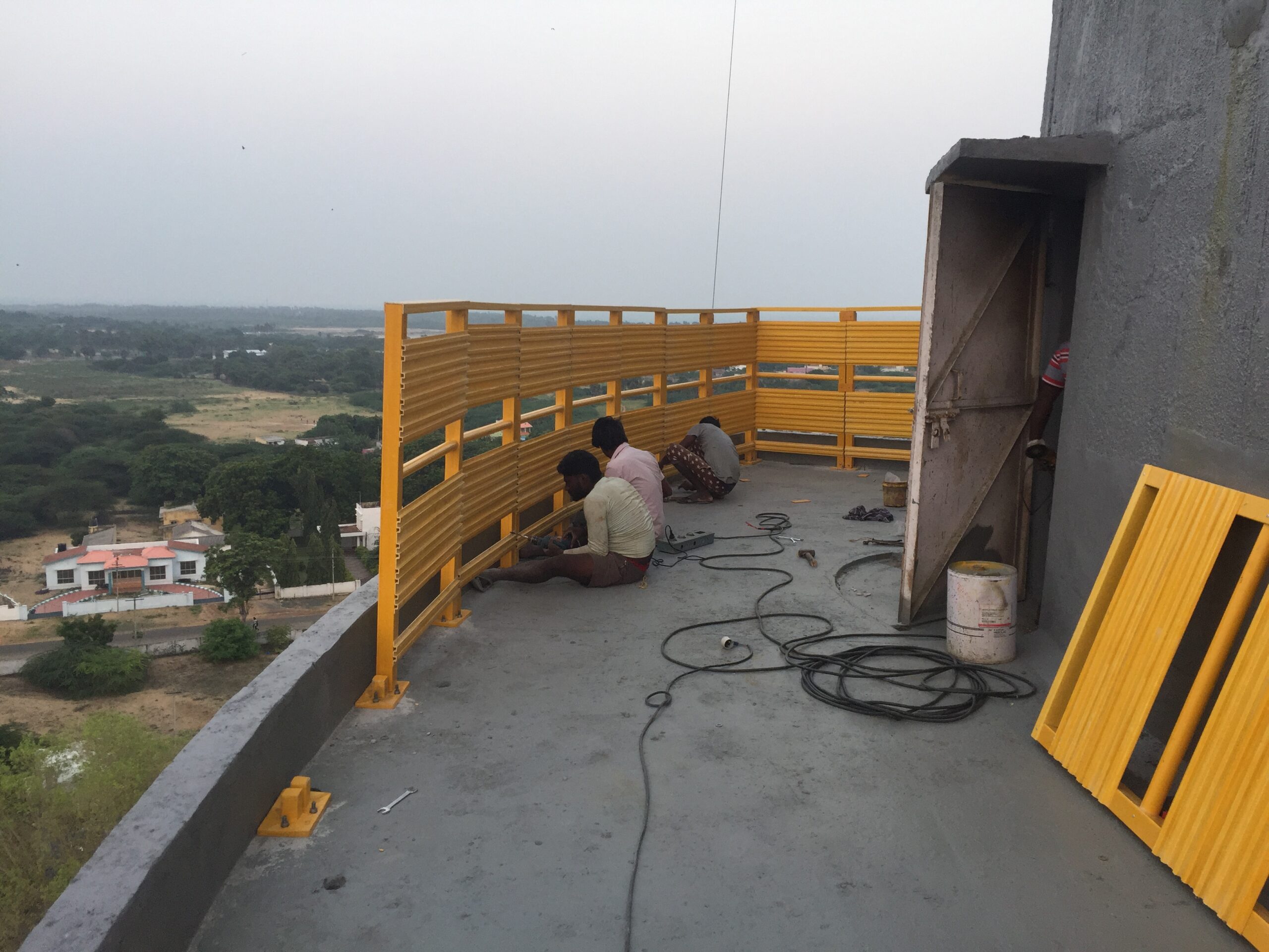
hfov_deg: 61.7
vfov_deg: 48.2
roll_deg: -2.9
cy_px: 476
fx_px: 1063
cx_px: 634
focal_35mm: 29
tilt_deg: -8.2
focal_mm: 4.15
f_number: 2.2
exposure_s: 1/100
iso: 50
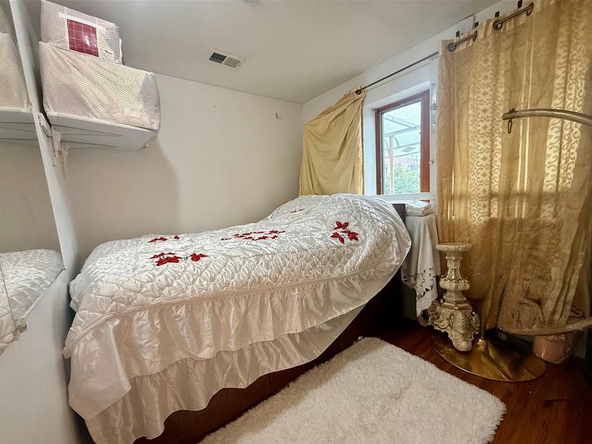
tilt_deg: -8.4
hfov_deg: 98.1
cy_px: 237
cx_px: 307
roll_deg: +3.9
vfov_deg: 81.6
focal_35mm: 15
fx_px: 257
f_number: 2.2
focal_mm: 2.22
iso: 200
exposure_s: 1/120
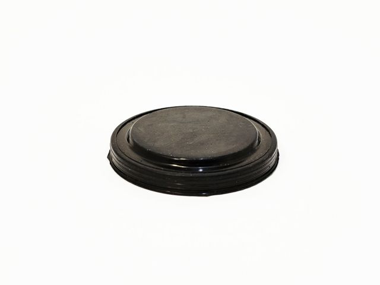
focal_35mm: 51
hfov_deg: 37.5
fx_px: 560
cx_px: 190
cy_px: 142
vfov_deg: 28.6
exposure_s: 1/100
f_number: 1.75
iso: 138
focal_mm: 4.75
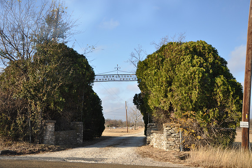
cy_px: 84
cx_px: 126
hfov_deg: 51.3
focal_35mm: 38
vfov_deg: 35.4
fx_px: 262
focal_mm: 25
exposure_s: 1/200
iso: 200
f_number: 5.6
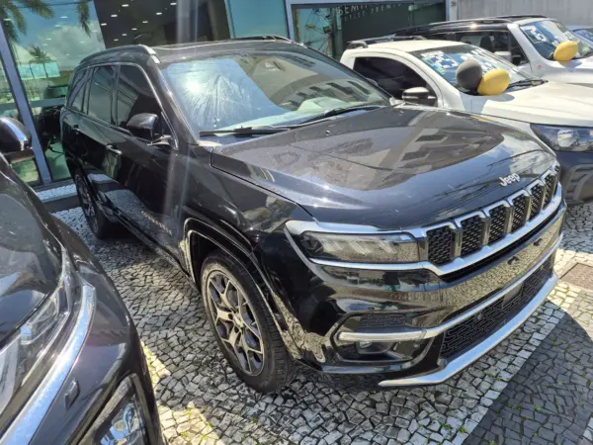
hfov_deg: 73.9
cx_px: 296
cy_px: 222
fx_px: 394
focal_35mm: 23
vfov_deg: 58.9
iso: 25
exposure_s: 1/1032
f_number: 1.8
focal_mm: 5.4
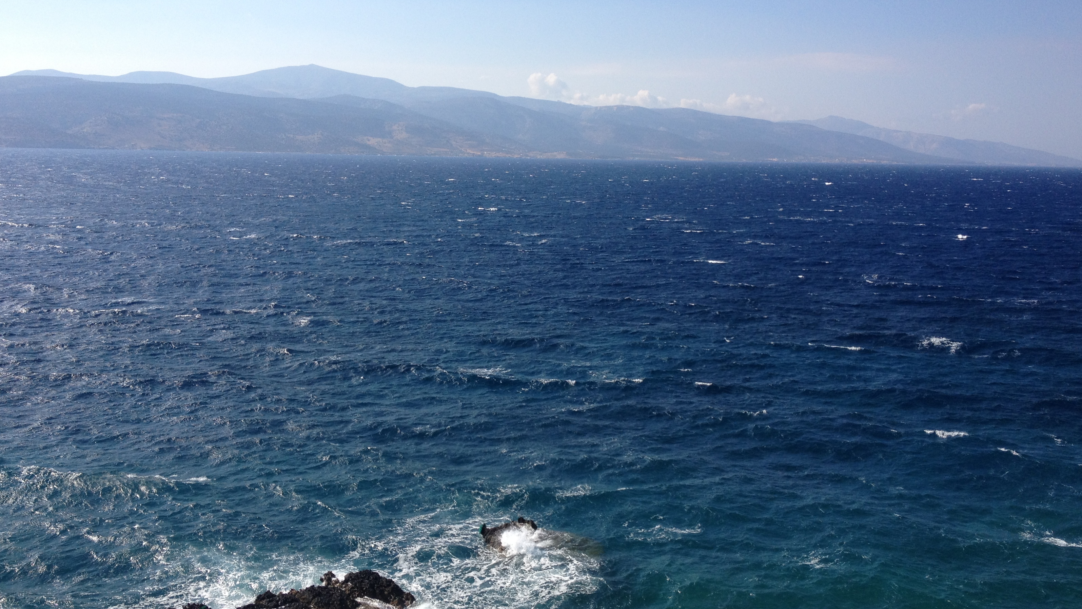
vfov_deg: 30.4
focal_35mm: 39
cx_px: 548
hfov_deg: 51.6
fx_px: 1119
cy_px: 282
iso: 50
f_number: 2.4
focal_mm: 4.28
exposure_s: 1/1842
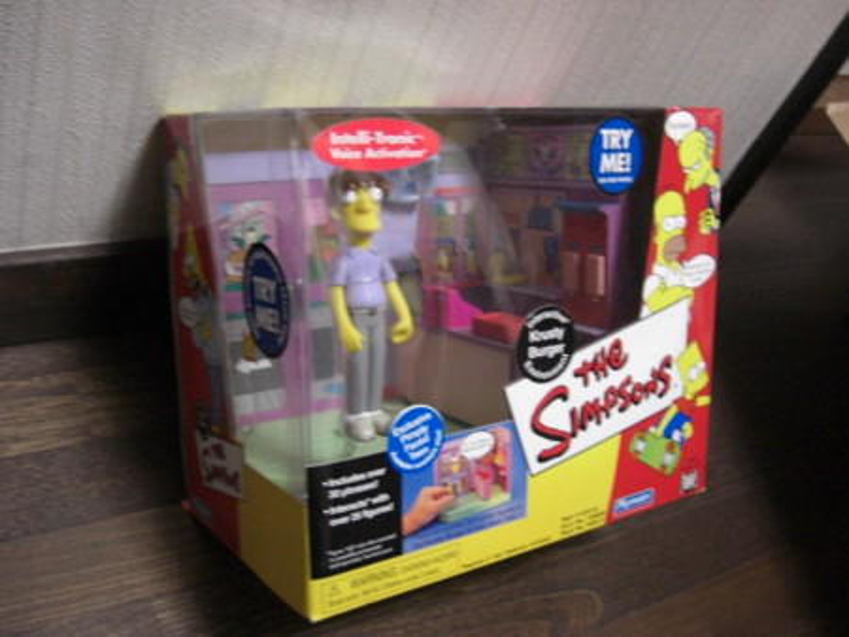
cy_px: 318
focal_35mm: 38
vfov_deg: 37.8
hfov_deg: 49.0
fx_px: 932
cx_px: 424
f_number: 2.8
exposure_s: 1/13
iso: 800
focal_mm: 7.9
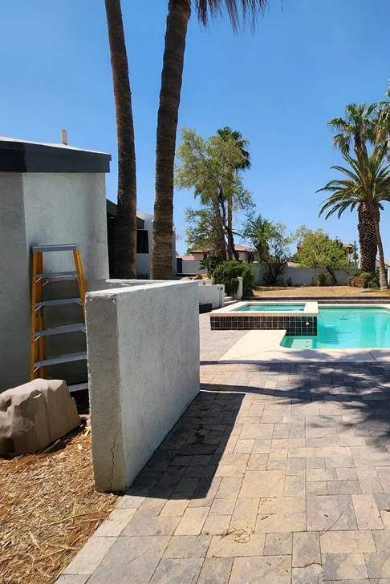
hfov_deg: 59.7
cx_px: 309
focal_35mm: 19
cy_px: 295
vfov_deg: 86.9
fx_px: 309
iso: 32
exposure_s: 1/1380
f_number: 2.2
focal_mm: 1.74
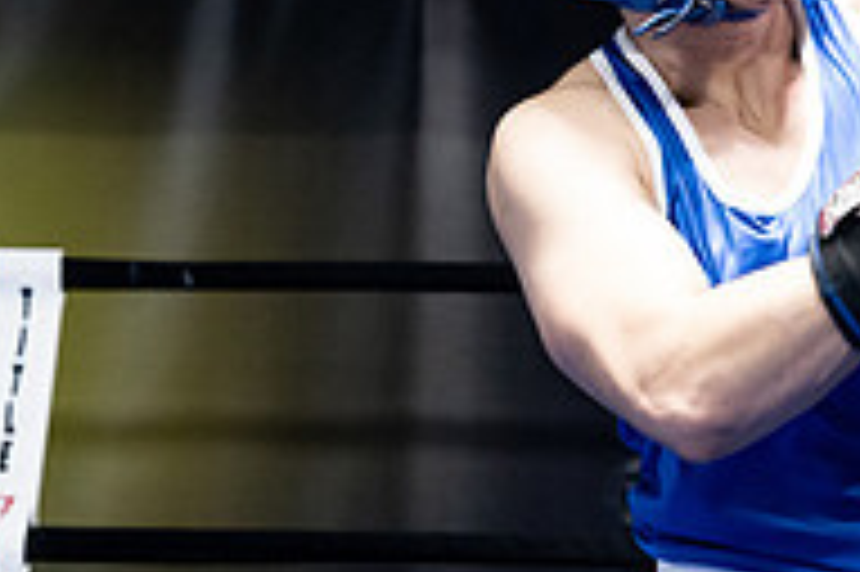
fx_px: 5084
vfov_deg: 6.4
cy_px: 232
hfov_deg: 9.6
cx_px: 923
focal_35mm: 213
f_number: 2.8
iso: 8000
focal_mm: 70
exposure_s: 1/1000
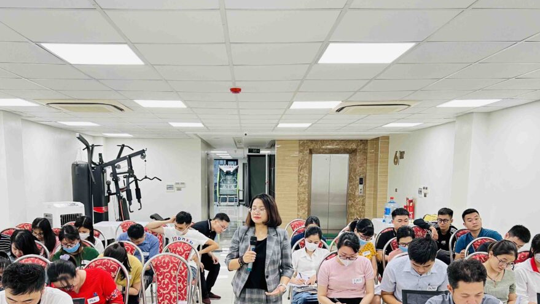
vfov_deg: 34.8
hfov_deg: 59.4
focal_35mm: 33
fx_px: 472
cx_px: 251
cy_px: 233
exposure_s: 1/50
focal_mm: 5.7
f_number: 1.5
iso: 64
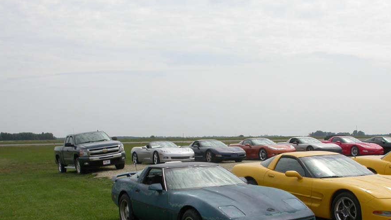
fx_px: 498
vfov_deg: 24.6
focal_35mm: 48
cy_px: 167
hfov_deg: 42.8
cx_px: 223
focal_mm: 7.85
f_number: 7.5
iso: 100
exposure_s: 1/467
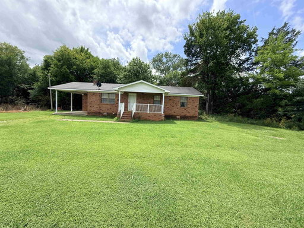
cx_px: 152
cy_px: 114
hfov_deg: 102.1
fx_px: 123
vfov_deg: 85.7
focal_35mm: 14
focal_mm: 2.22
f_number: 2.2
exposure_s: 1/1464
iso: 64
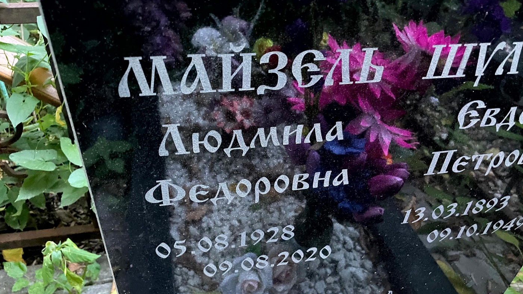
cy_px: 168
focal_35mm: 29
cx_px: 262
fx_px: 402
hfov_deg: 66.1
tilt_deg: -39.2
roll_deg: -2.8
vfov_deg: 40.1
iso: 800
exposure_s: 1/30
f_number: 1.6
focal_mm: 4.2
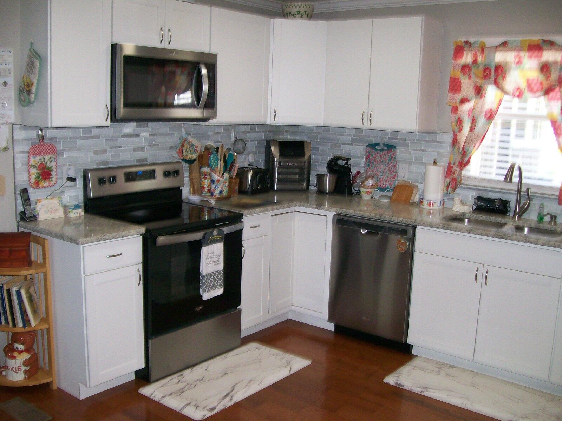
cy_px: 210
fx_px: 584
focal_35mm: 36
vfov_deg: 39.7
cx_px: 281
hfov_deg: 51.4
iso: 140
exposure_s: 1/64
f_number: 2.7
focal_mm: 6
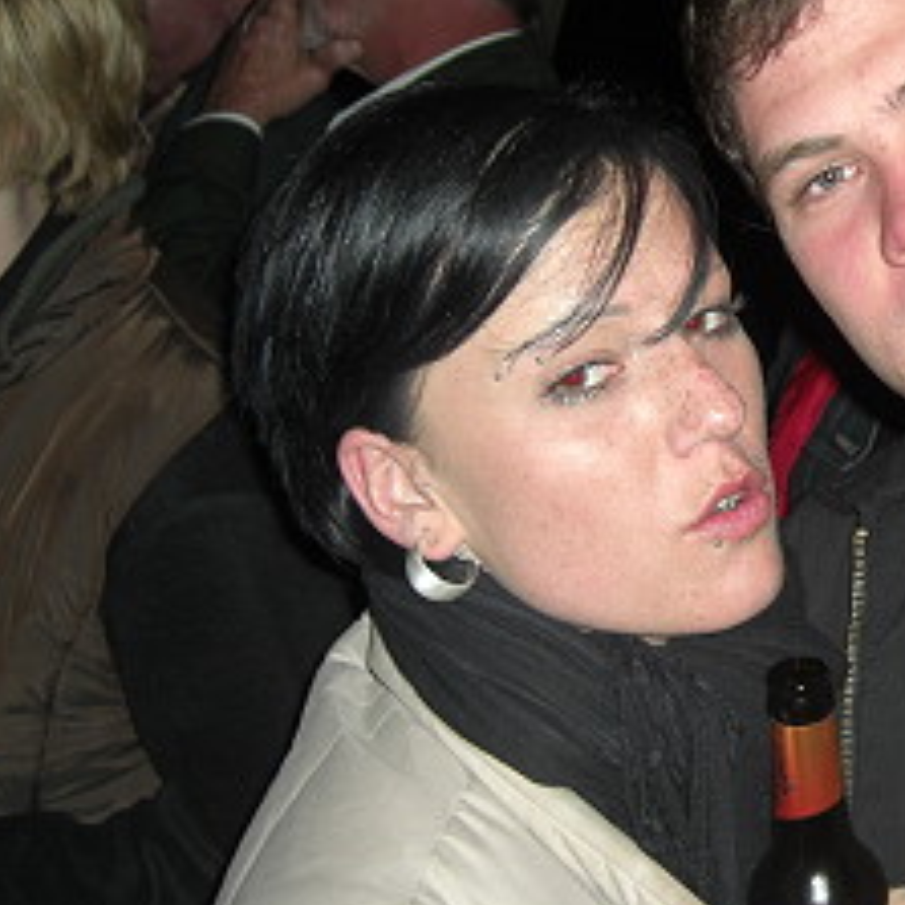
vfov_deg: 21.6
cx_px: 1021
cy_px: 312
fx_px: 2366
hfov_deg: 20.5
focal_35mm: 80
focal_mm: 7.9
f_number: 2.8
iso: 100
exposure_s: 1/60
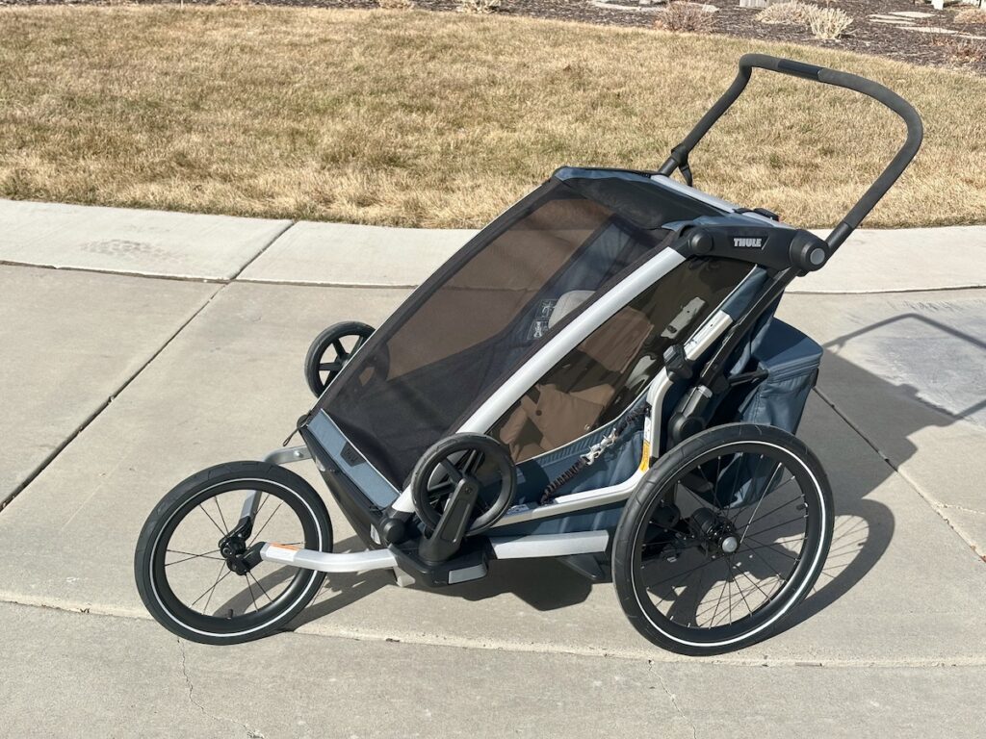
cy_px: 370
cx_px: 493
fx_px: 1481
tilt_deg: -13.5
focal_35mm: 52
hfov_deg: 36.8
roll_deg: -3.8
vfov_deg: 28.0
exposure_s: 1/3413
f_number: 1.6
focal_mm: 5.96
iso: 40
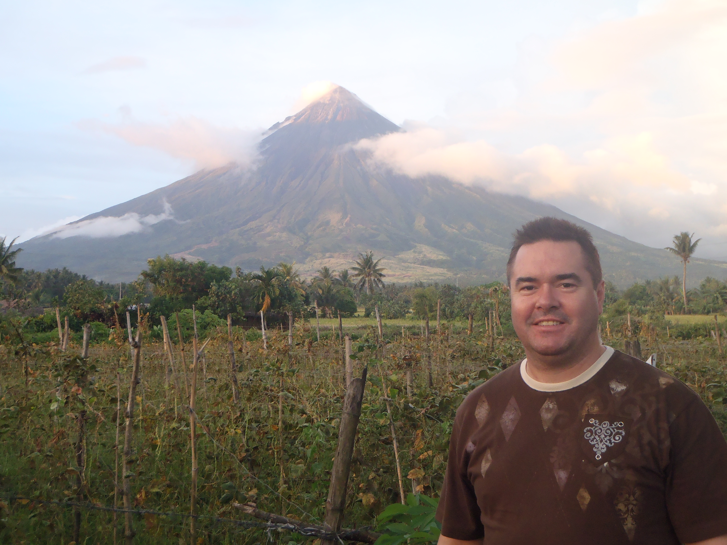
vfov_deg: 29.7
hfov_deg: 38.9
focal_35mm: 49
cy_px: 272
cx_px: 364
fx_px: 1029
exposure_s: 1/40
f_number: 4.4
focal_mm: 8.89
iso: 200
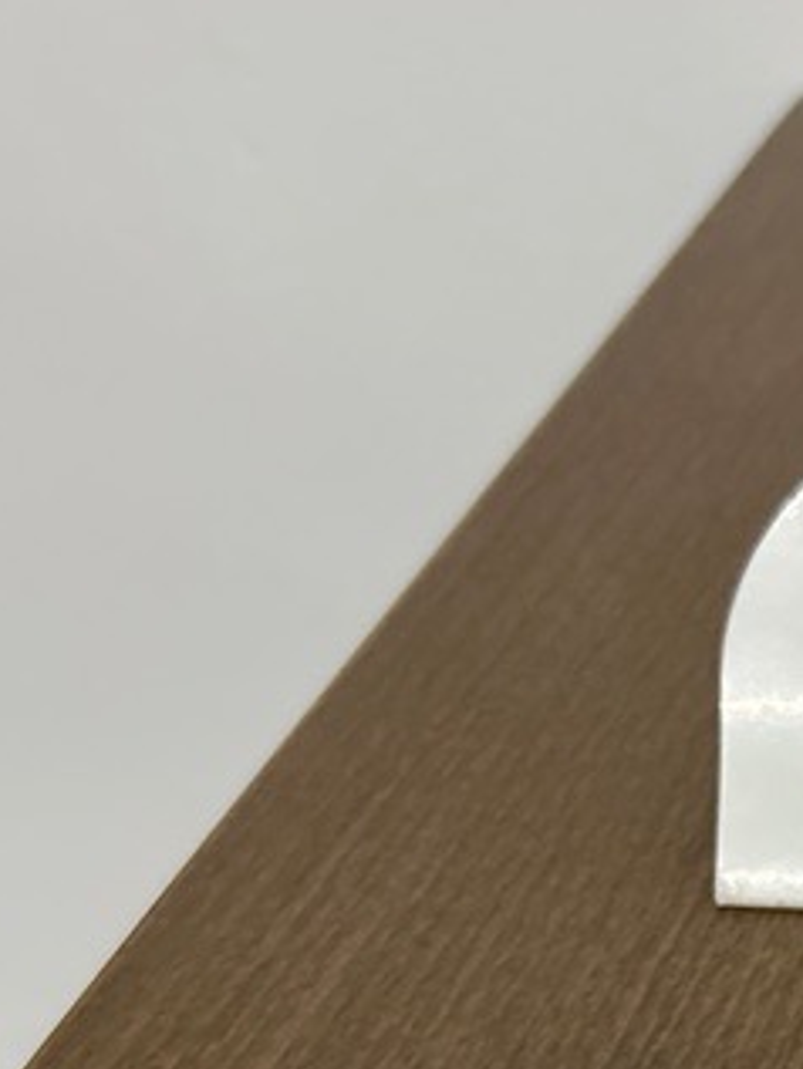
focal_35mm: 82
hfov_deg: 16.7
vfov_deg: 22.2
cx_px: 1137
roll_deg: -5.6
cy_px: 1244
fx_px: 2535
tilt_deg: -42.4
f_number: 1.5
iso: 500
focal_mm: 5.7
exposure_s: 1/33
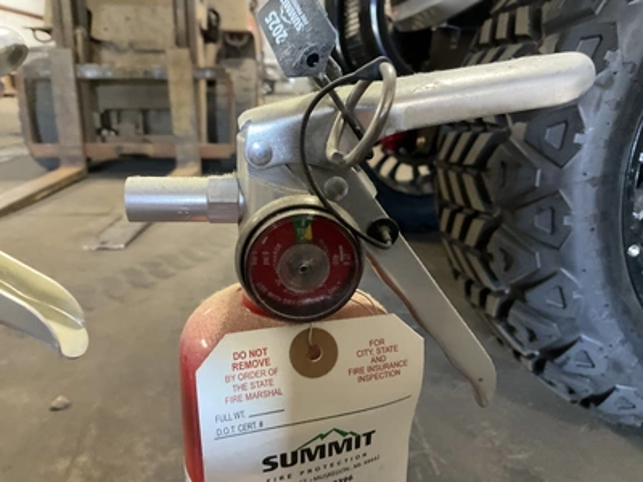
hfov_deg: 61.7
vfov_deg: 48.2
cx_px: 322
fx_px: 539
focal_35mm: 29
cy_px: 241
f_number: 1.8
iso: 320
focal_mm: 3
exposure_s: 1/40
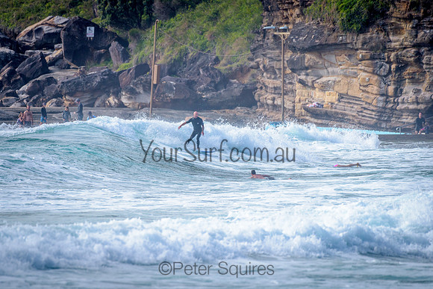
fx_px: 7374
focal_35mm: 613
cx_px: 168
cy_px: 112
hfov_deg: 3.4
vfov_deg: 2.2
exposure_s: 1/2000
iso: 280
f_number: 5.6
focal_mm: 500
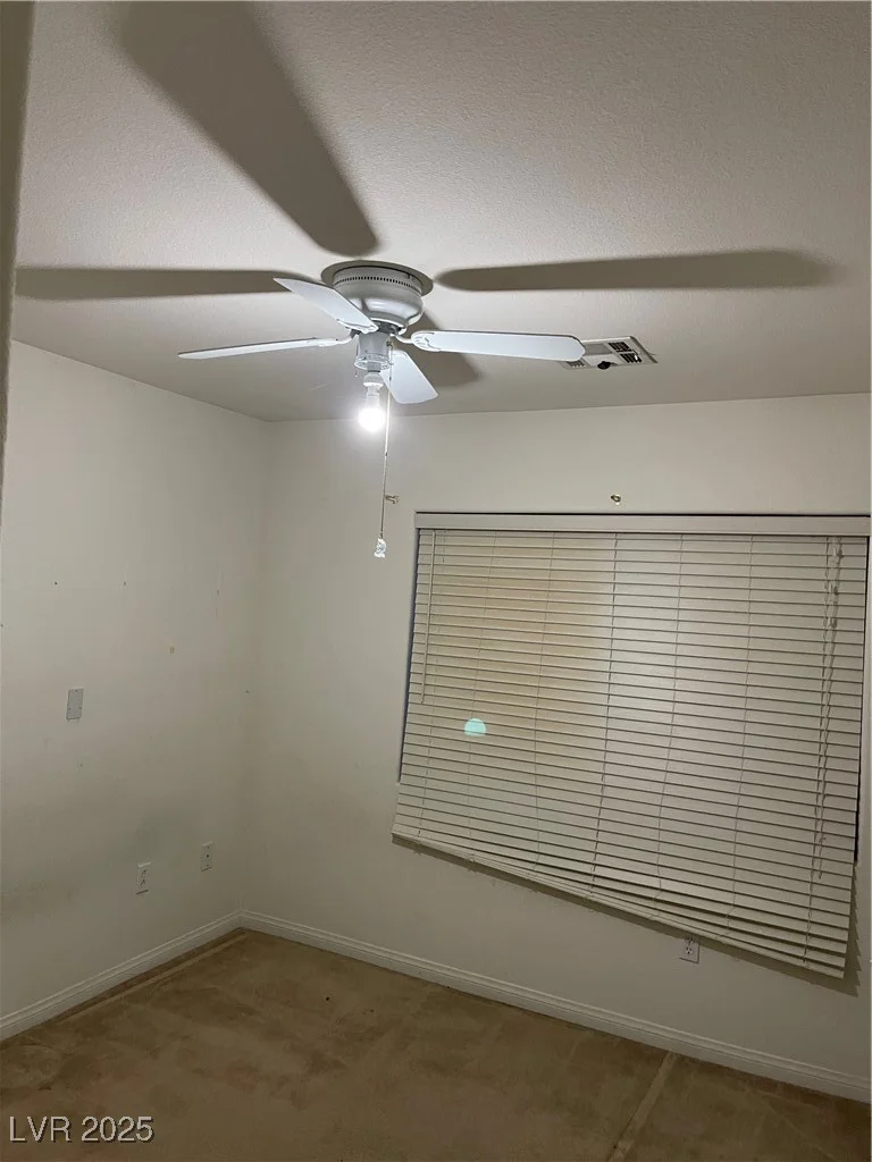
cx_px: 436
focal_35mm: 25
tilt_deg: +3.2
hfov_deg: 54.9
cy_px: 581
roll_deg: -3.4
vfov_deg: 69.4
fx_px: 840
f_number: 1.6
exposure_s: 1/60
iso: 320
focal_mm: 5.1
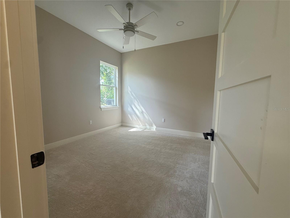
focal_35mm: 14
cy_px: 109
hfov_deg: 102.1
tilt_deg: -5.5
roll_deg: -0.5
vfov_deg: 85.7
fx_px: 117
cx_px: 145
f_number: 2.2
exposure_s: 1/99
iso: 80
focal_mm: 2.22
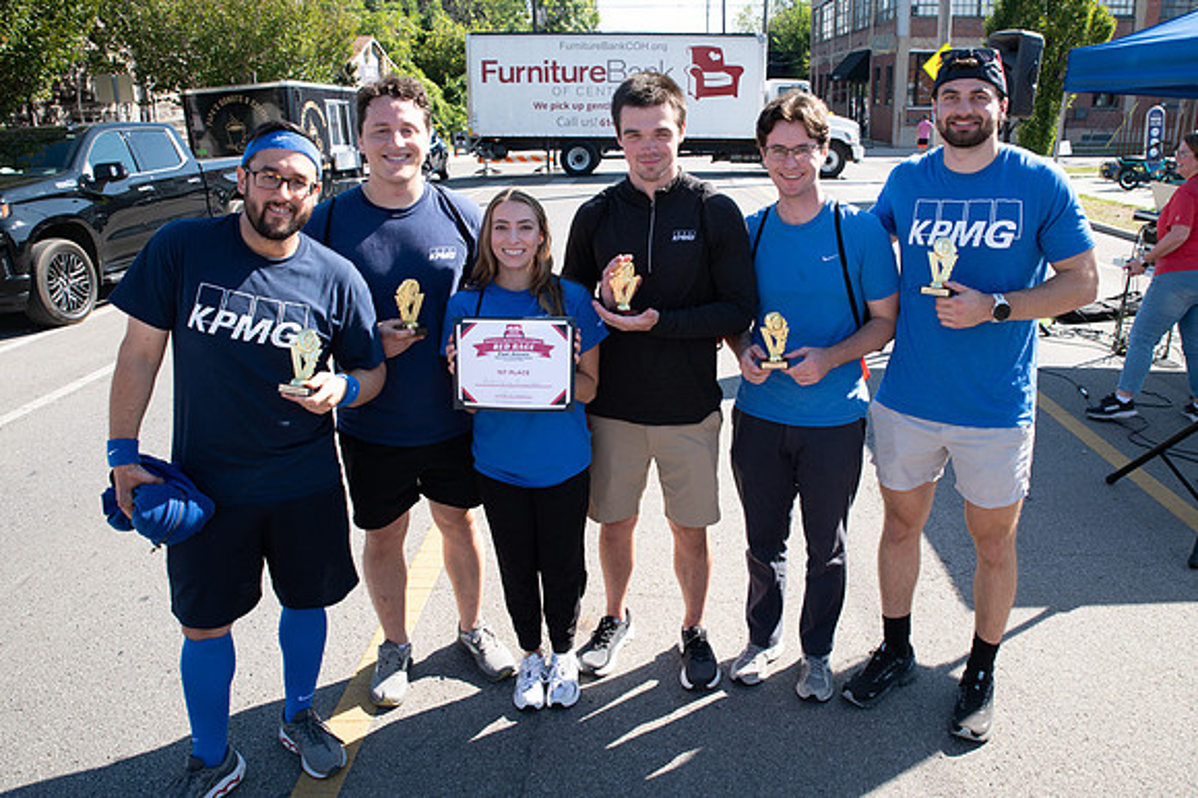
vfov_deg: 48.2
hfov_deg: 67.7
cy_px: 365
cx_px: 649
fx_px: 891
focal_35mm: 27
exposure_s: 1/200
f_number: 8
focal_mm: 24
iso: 320
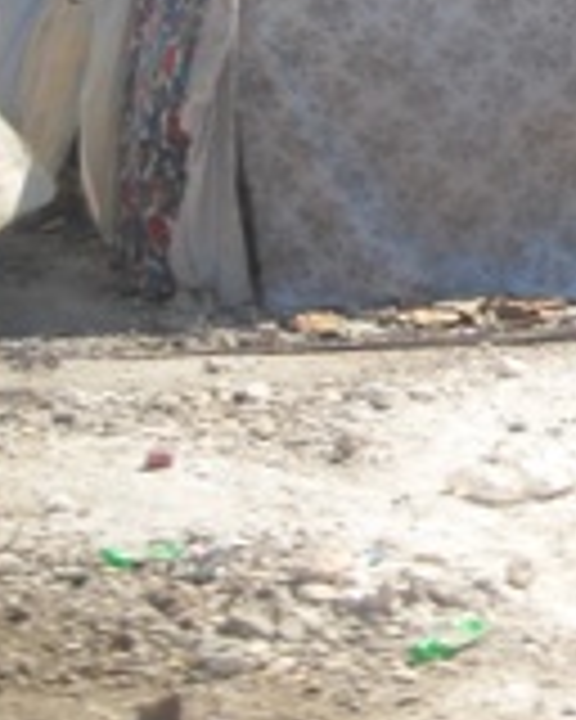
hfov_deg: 11.4
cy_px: -50
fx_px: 2728
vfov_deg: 14.7
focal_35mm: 128
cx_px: 922
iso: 64
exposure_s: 1/272
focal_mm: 5.7
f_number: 5.6
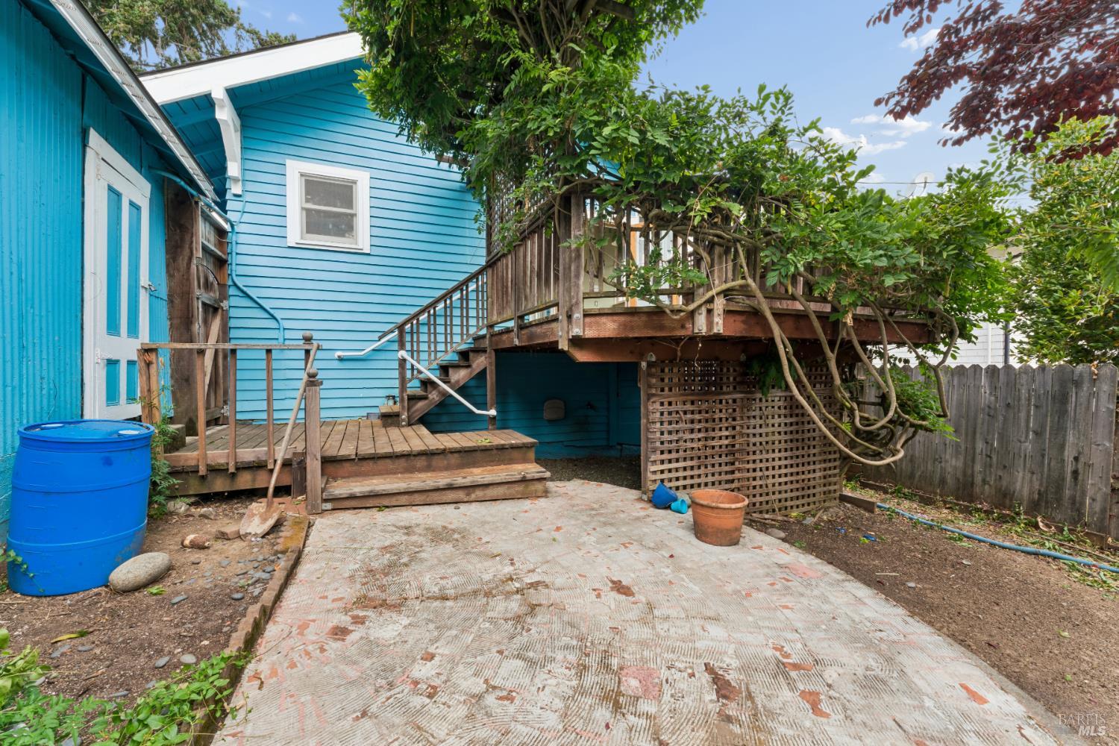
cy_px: 373
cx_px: 560
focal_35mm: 14
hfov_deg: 104.3
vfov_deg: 81.2
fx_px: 435
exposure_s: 1/3.33
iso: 100
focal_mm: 14
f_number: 22
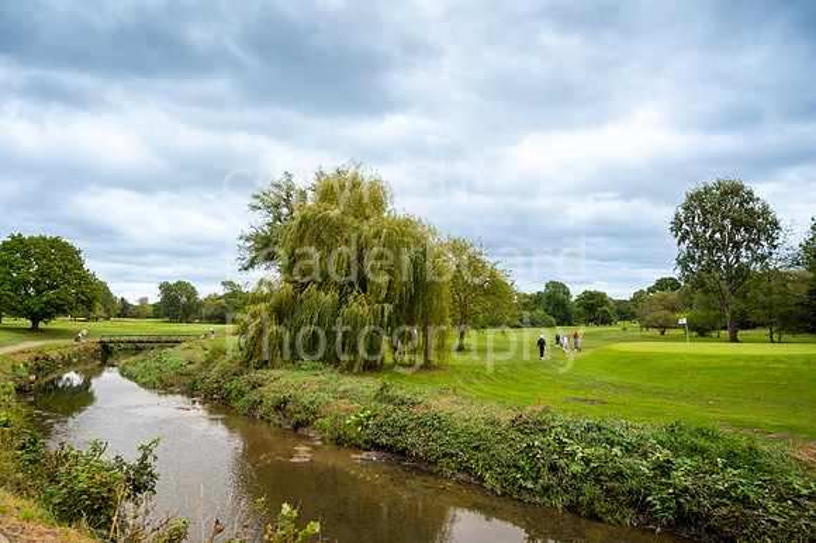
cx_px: 390
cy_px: 262
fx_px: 568
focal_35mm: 25
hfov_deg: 71.4
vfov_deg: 51.1
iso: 320
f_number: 5.6
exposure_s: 1/125
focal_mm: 24
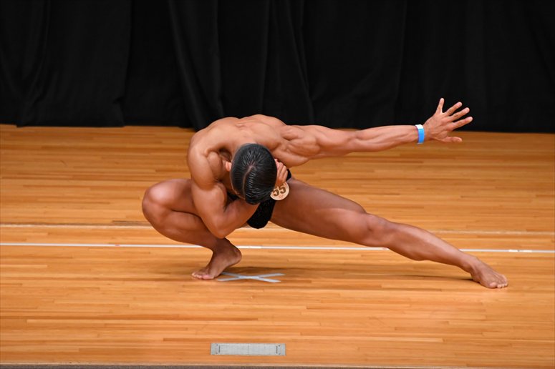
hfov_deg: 4.6
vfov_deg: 3.1
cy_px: 184
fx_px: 6934
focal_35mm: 450
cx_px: 278
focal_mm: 300
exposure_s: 1/400
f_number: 5.6
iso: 3200
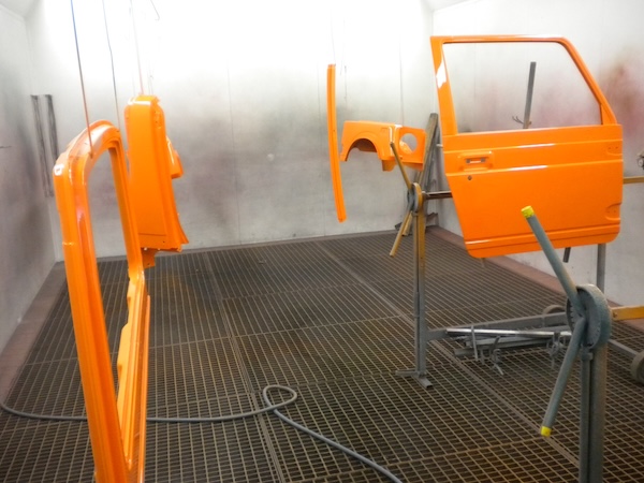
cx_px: 322
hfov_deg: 52.6
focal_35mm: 35
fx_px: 651
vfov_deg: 40.7
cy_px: 242
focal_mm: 6.3
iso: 400
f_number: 3.1
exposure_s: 1/130
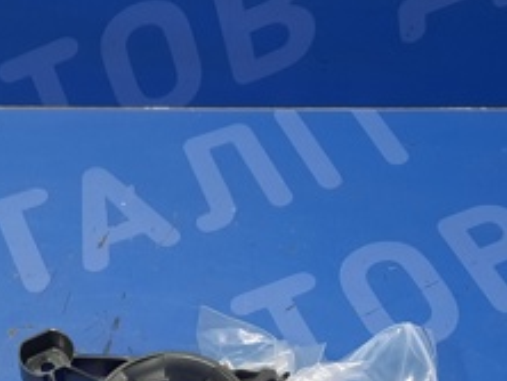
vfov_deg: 19.0
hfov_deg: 26.6
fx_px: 1056
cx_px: 114
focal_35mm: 72
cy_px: 493
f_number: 2
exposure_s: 1/33
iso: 320
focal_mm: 4.6
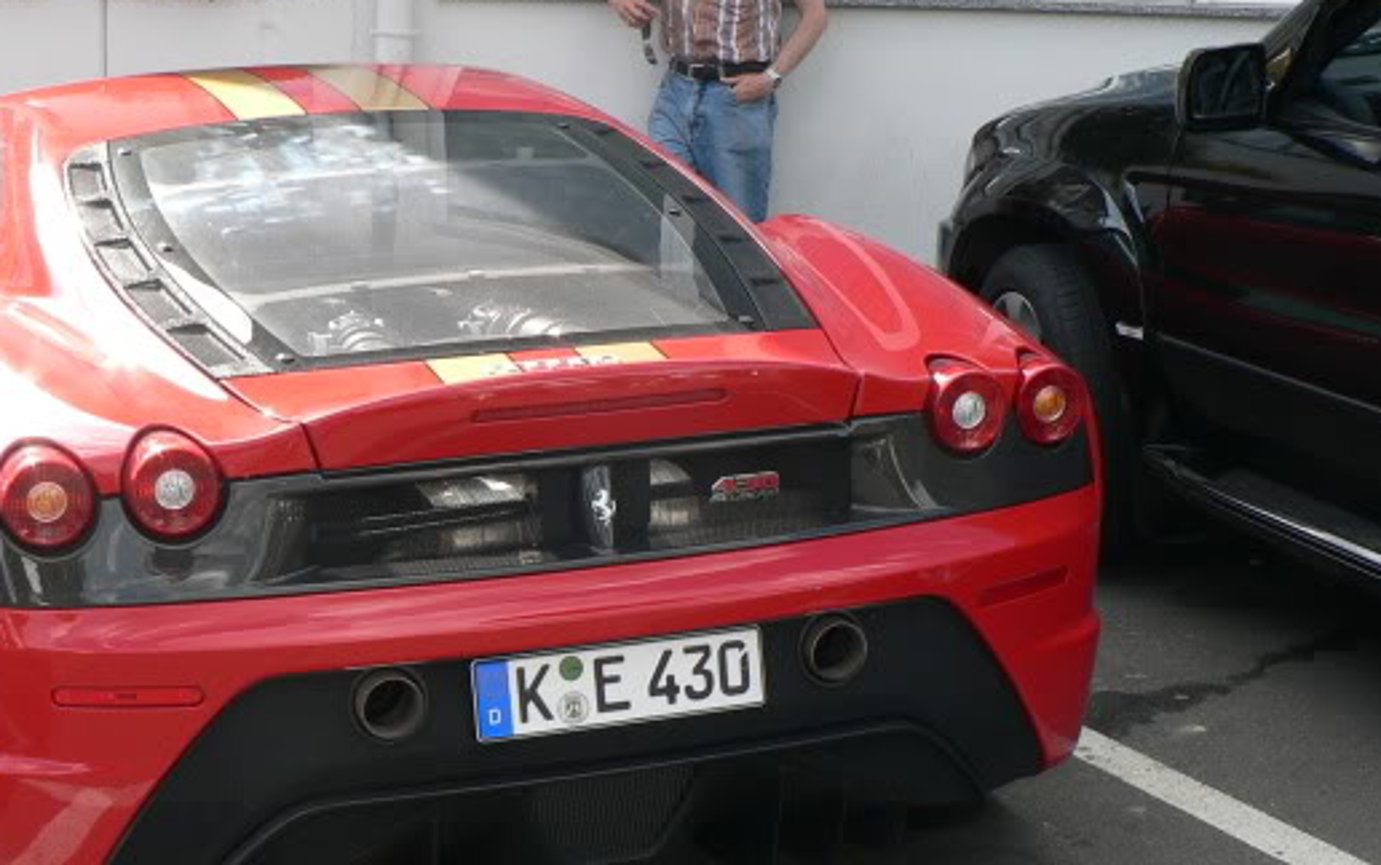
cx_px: 522
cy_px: 533
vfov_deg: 18.9
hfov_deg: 29.7
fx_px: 2598
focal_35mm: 69
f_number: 4
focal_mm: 7
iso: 80
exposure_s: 1/160
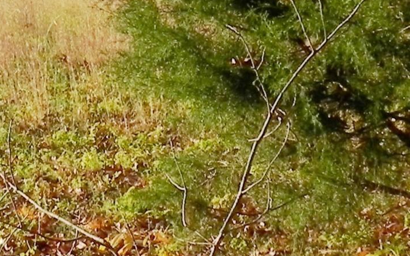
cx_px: -52
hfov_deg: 13.9
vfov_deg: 8.9
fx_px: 1642
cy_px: 73
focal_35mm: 147
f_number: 5.6
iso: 160
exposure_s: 1/182
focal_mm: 5.9
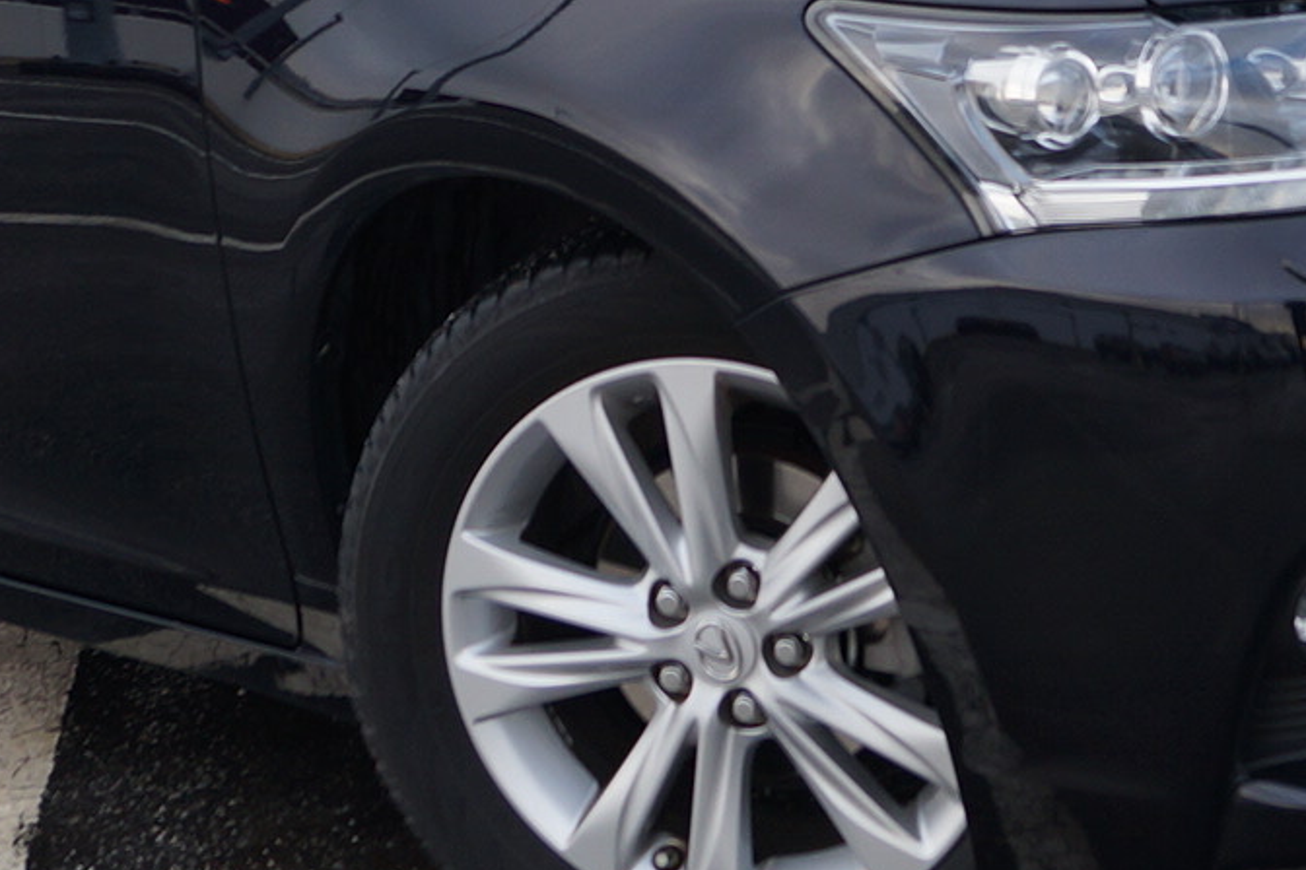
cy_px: -340
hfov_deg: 17.0
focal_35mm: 120
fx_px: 4353
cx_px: 886
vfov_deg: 11.1
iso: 100
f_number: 4
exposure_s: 1/60
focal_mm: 22
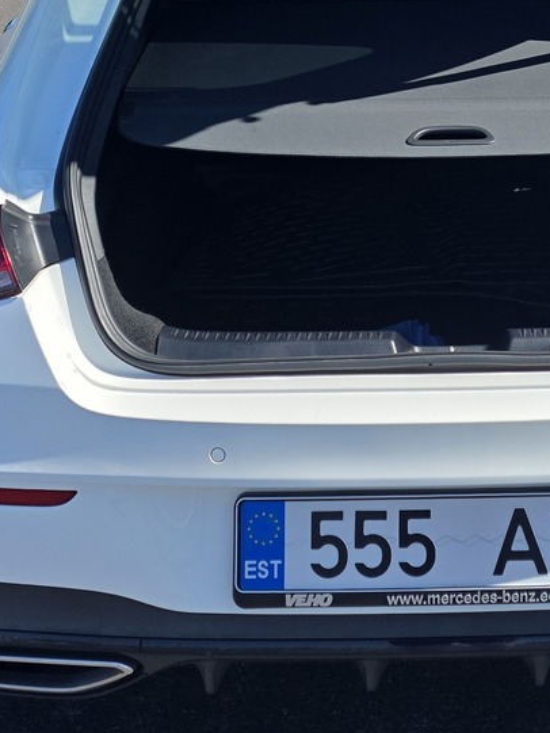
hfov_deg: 21.2
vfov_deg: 26.7
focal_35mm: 68
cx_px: 484
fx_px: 1440
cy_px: -35
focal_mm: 6.3
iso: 80
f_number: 1.7
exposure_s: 1/5608
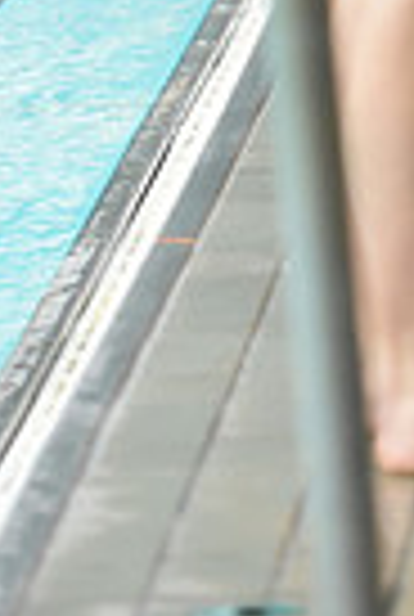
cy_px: -486
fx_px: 8701
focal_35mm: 507
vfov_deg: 4.0
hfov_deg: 2.7
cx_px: 785
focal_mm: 120
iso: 3200
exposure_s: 1/400
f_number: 2.8
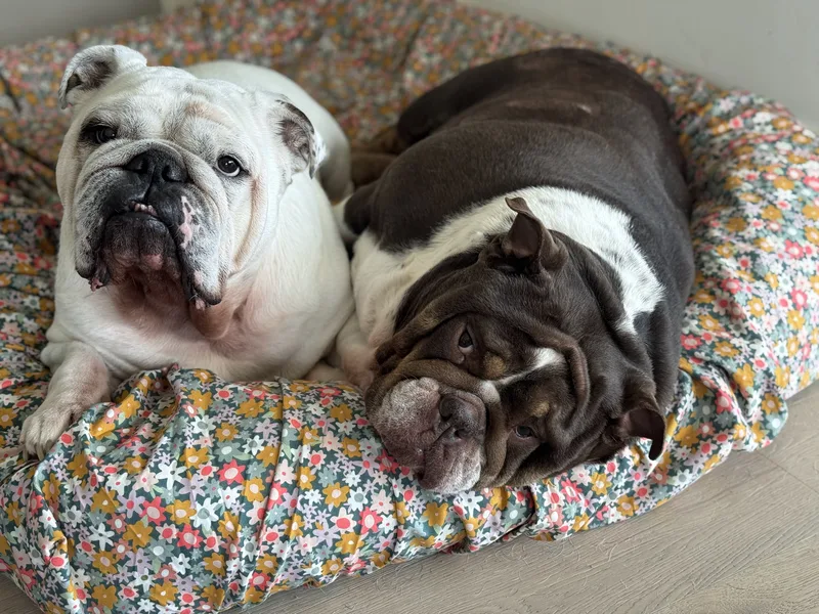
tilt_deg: -29.2
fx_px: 1136
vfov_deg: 30.3
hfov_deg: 39.7
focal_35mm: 48
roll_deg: +4.6
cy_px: 307
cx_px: 410
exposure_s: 1/63
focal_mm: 6.76
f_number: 1.78
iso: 100
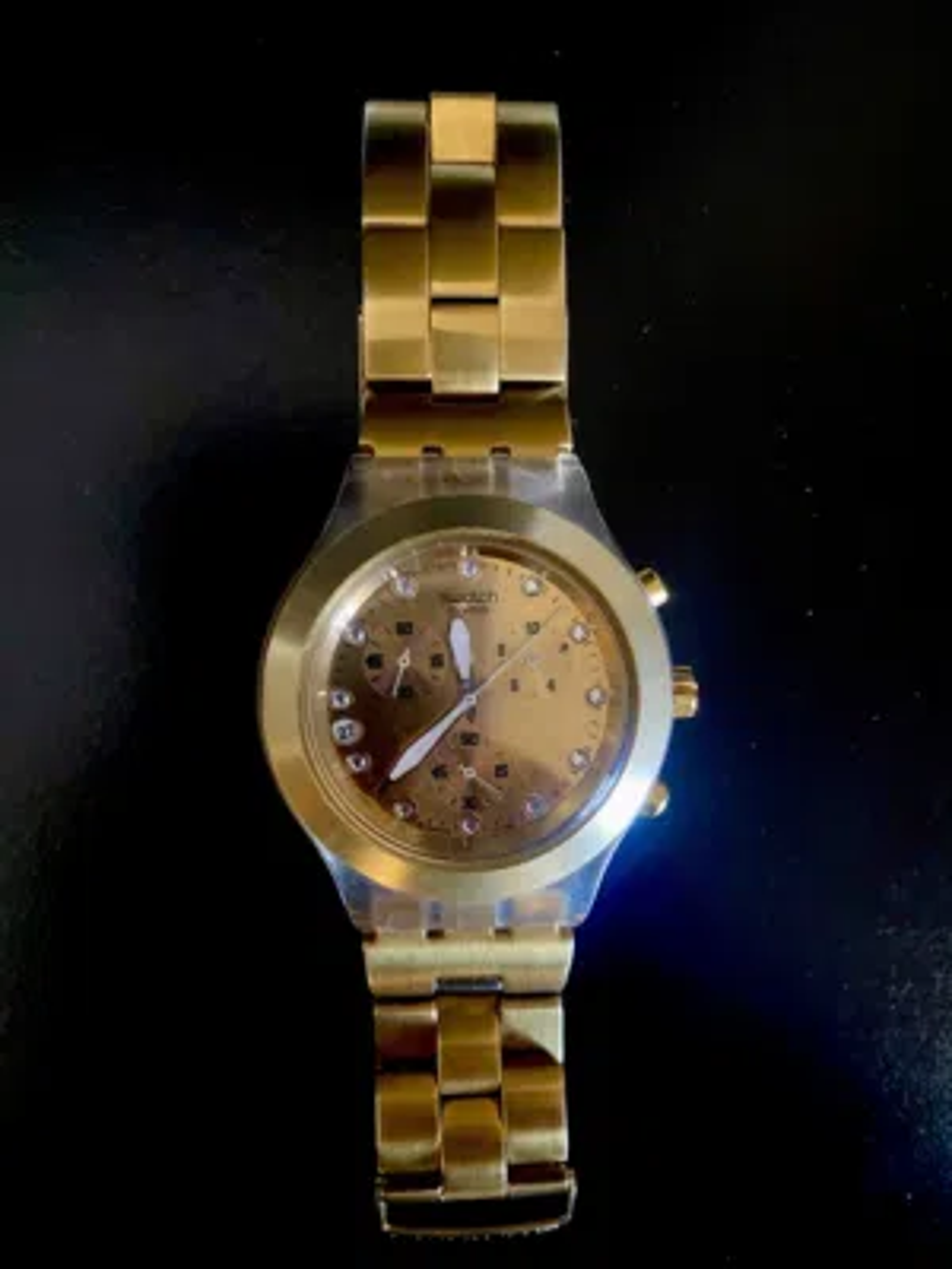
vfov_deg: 69.4
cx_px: 476
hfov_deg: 54.9
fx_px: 917
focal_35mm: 25
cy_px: 634
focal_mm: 4.25
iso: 640
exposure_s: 1/25
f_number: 1.8
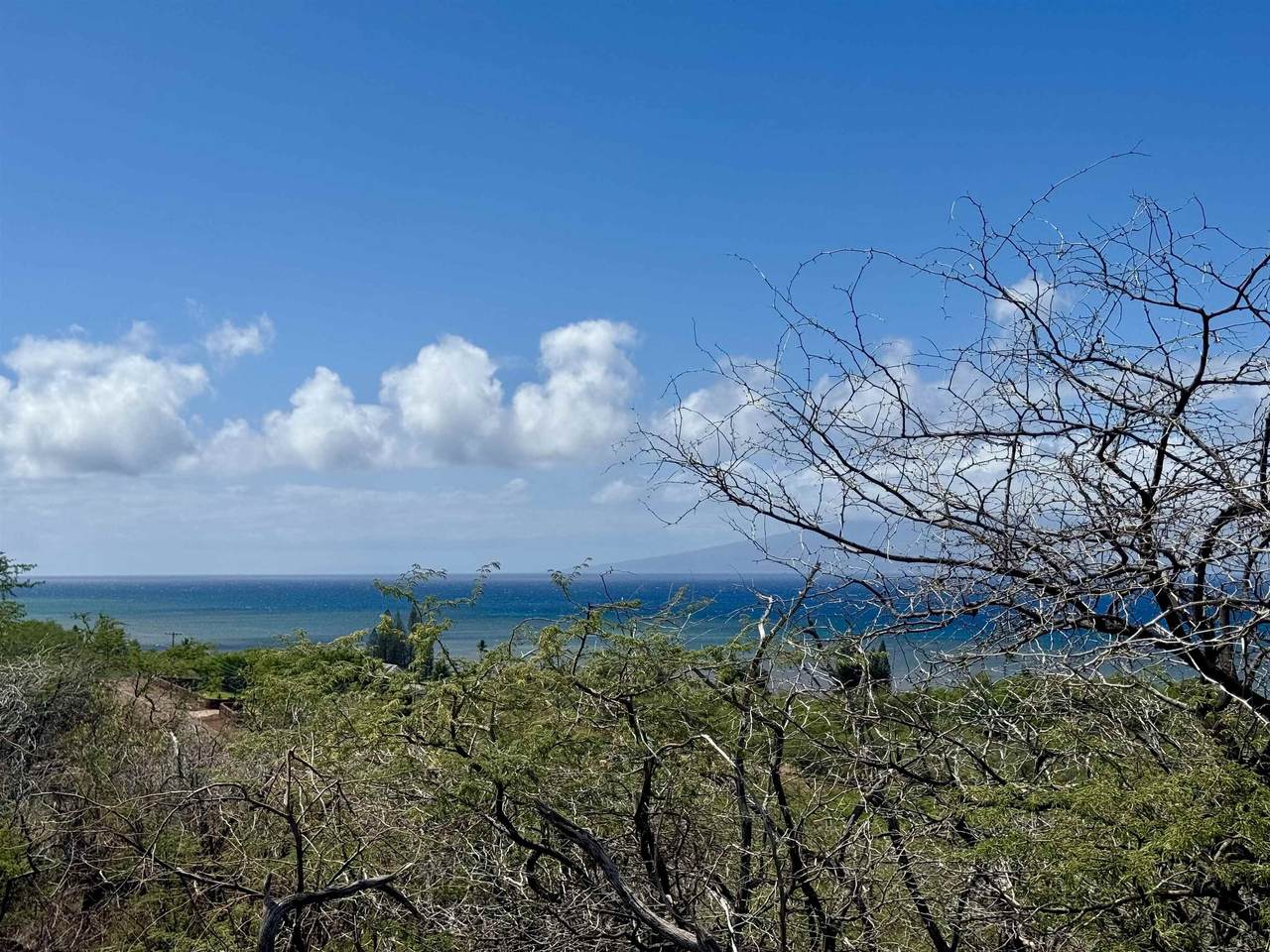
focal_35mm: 48
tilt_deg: +1.3
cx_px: 635
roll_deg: +1.4
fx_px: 1761
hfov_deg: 39.7
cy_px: 476
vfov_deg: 30.3
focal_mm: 6.76
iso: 64
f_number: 1.78
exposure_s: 1/7937
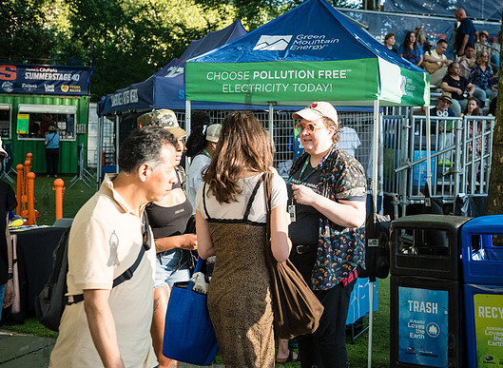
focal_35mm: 52
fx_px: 749
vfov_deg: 27.6
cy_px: 163
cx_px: 326
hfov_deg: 36.8
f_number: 3.5
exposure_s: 1/1600
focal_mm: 38
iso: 2000
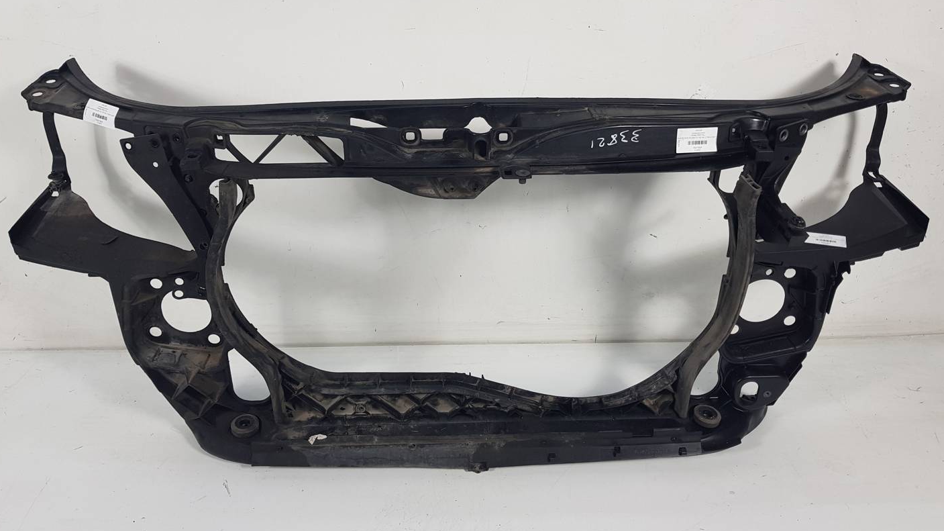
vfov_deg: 40.1
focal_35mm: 29
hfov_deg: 66.1
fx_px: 726
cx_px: 464
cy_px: 247
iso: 40
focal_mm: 4.2
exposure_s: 1/100
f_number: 1.7
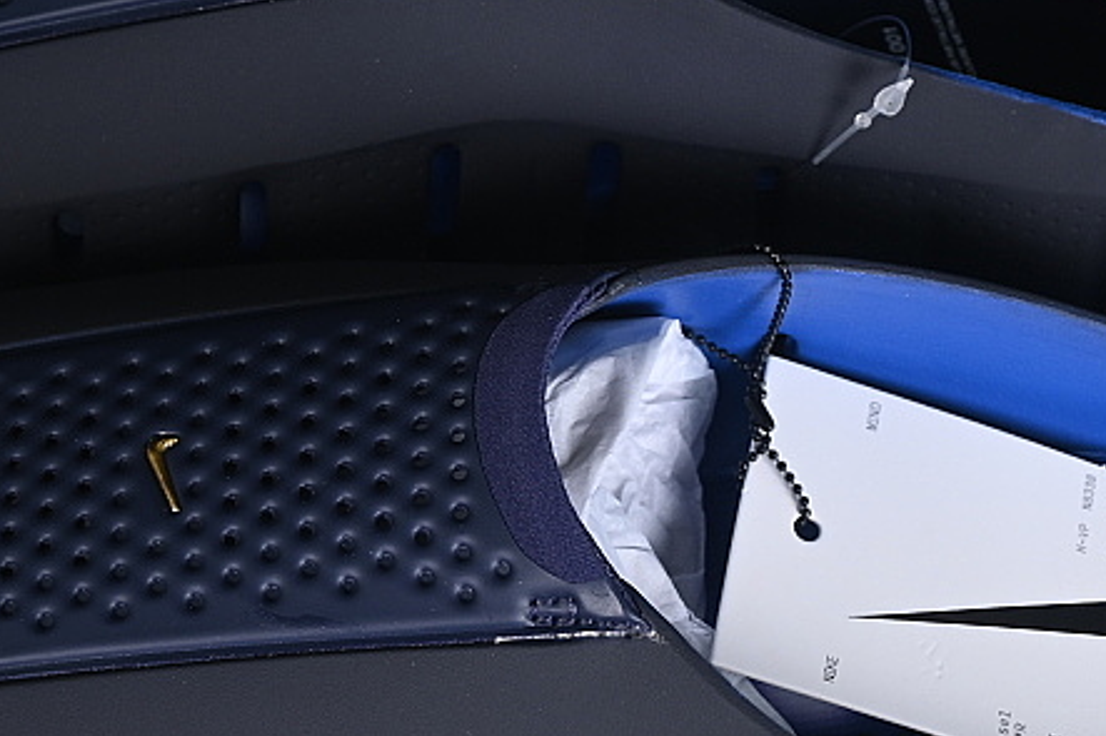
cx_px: 489
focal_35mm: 183
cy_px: 322
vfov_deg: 7.5
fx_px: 5620
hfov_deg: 11.2
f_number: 6.3
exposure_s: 1/60
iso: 160
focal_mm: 50
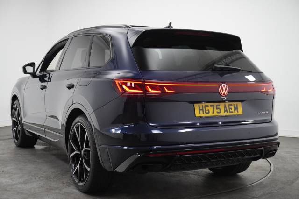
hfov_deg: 40.0
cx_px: 150
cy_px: 100
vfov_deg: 27.2
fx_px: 411
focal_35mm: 50
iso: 3200
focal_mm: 33
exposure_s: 1/160
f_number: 5
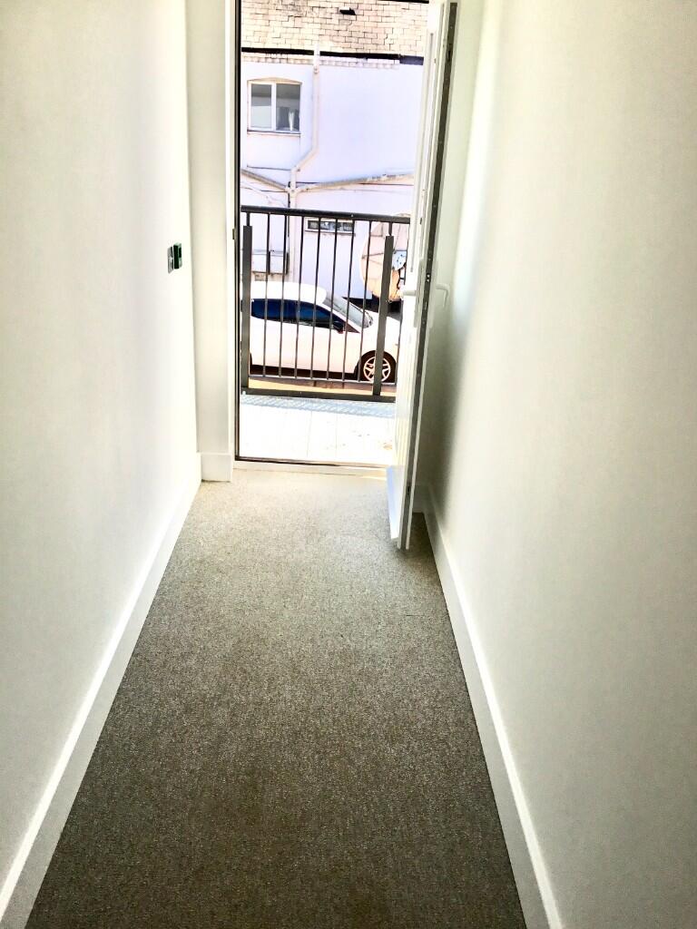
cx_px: 348
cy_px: 464
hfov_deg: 45.4
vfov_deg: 58.4
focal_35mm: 31
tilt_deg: -23.3
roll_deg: -1.4
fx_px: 832
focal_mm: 3.3
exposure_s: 1/413
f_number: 2.4
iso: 25
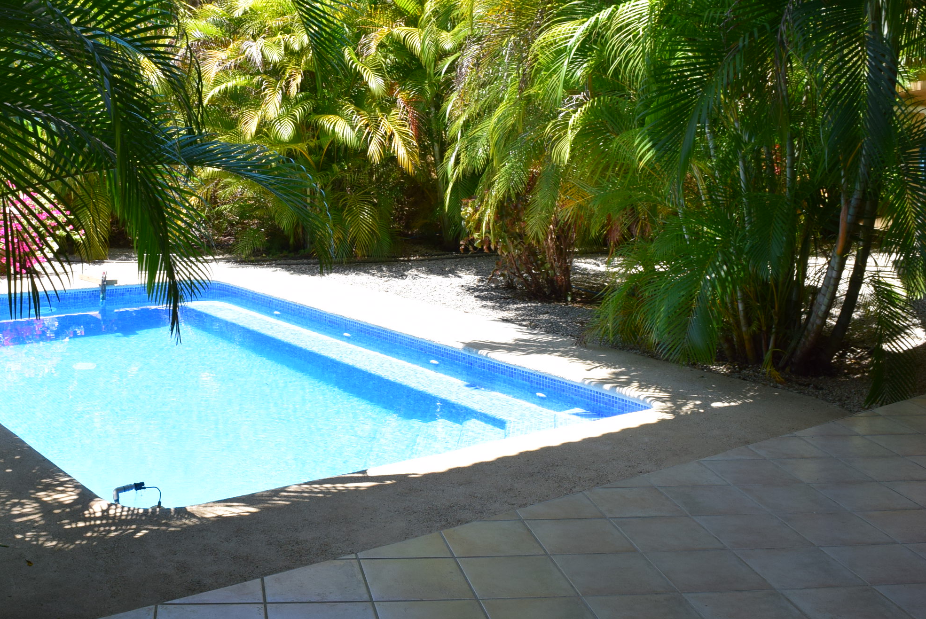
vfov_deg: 32.5
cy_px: 232
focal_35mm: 41
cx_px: 311
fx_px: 1055
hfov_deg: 46.6
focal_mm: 18
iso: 400
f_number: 10
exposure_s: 1/200
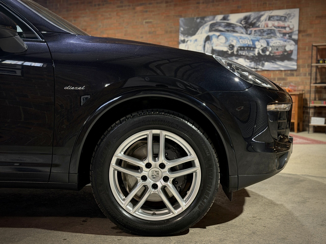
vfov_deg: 30.3
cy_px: 122
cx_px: 163
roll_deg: -0.2
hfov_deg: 39.7
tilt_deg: -4.5
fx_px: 452
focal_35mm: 48
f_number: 1.78
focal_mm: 6.76
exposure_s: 1/33
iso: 400
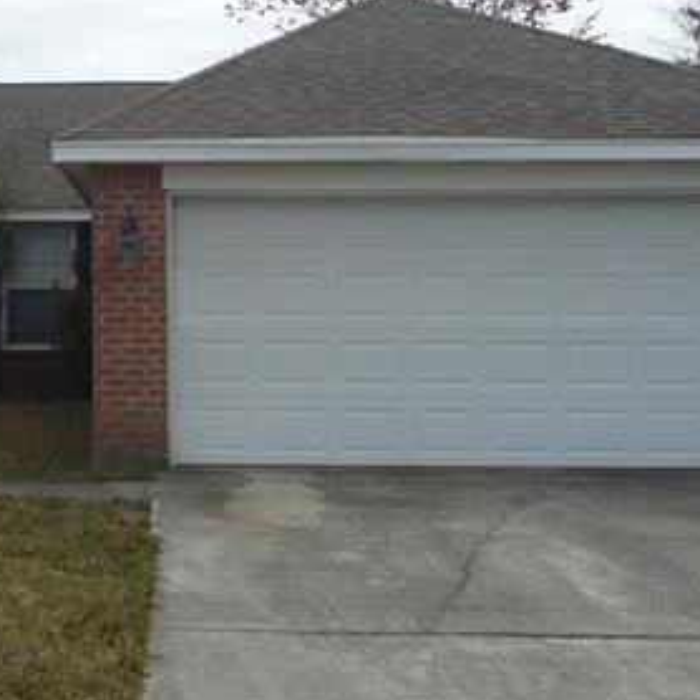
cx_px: 83
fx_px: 1304
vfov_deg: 29.6
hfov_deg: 29.0
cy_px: 189
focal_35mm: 57
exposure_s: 1/250
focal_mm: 4.7
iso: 100
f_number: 8
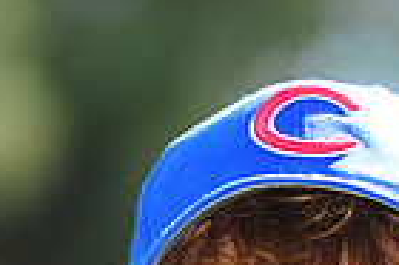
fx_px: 9144
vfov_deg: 1.7
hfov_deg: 2.5
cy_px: 539
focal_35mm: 826
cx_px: 308
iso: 200
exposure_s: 1/320
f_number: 4.5
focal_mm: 200
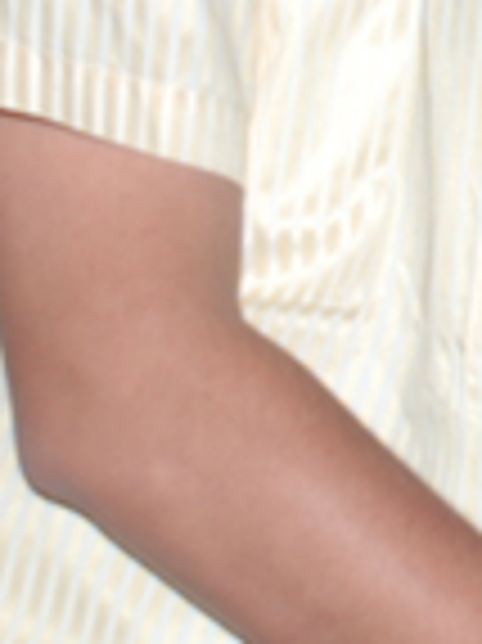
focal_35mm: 308
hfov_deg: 4.7
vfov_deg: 6.4
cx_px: 1306
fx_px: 5727
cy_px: -45
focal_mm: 38
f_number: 9
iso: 200
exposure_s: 1/125
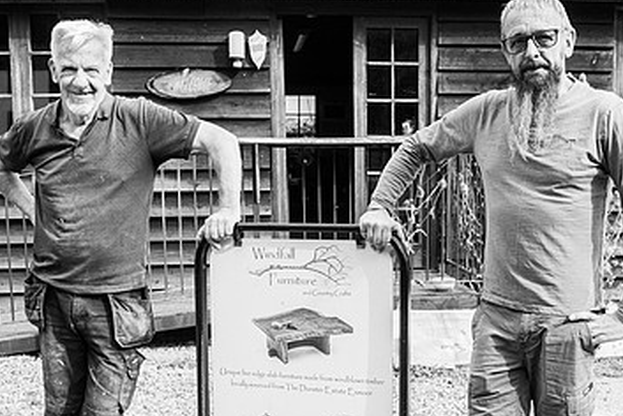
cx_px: 352
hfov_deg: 41.0
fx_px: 831
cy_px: 278
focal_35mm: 48
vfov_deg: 27.9
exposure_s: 1/1600
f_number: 6.3
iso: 500
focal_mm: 24
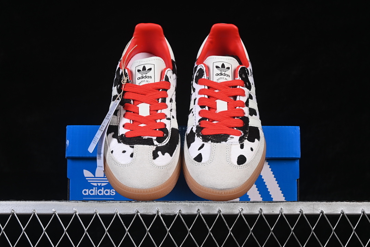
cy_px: 124
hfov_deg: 27.0
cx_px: 185
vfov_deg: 18.2
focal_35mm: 75
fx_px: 771
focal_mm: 50
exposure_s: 1/80
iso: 160
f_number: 8
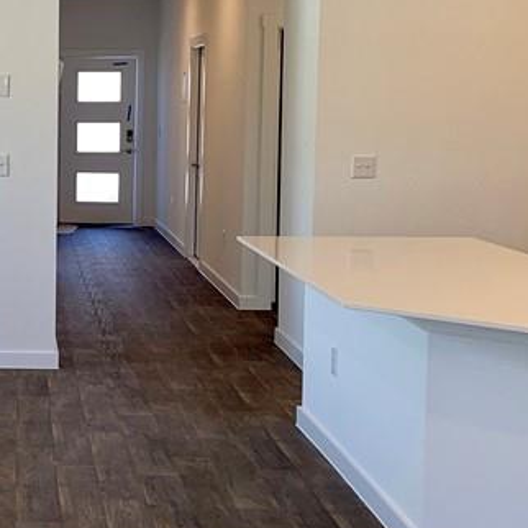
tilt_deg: -7.0
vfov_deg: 23.7
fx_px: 1260
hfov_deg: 22.5
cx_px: -39
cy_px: 230
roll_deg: +0.1
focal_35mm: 73
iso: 50
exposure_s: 1/120
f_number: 1.6
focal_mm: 4.2
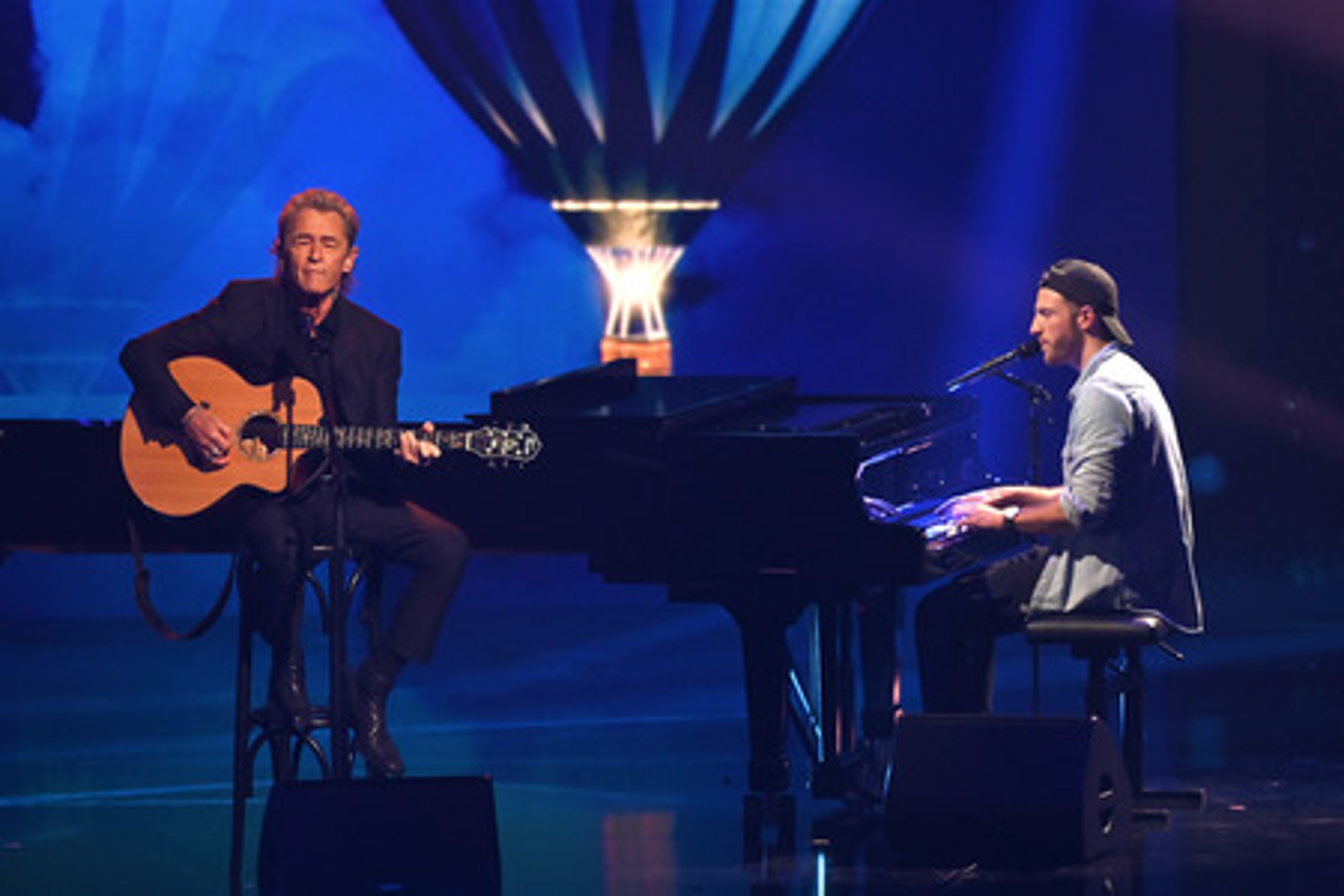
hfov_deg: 10.3
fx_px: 7466
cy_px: 448
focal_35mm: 200
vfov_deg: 6.9
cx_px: 672
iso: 1600
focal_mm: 200
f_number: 2.8
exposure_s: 1/400
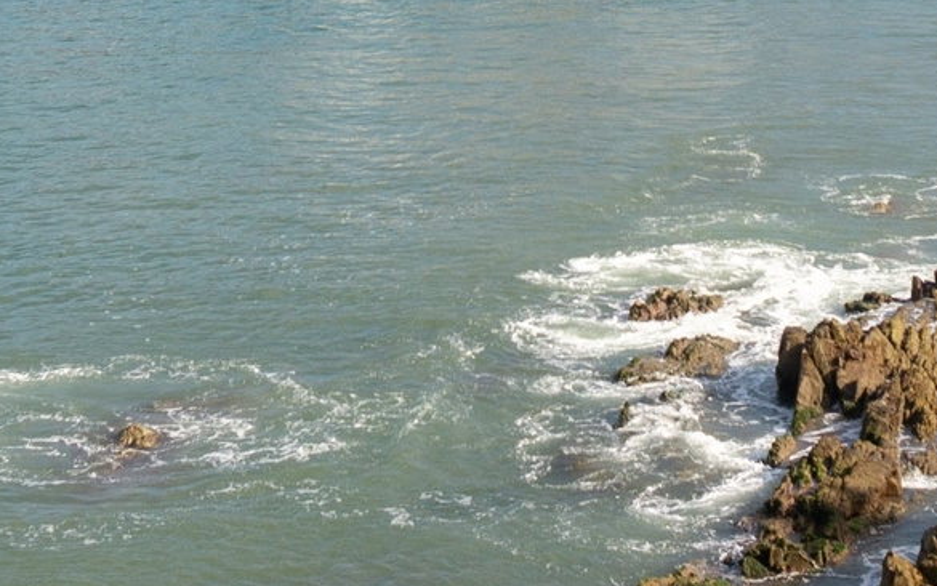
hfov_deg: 19.5
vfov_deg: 11.8
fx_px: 2733
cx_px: 500
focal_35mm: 107
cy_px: -250
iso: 125
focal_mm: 16
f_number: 3.5
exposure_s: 1/1600
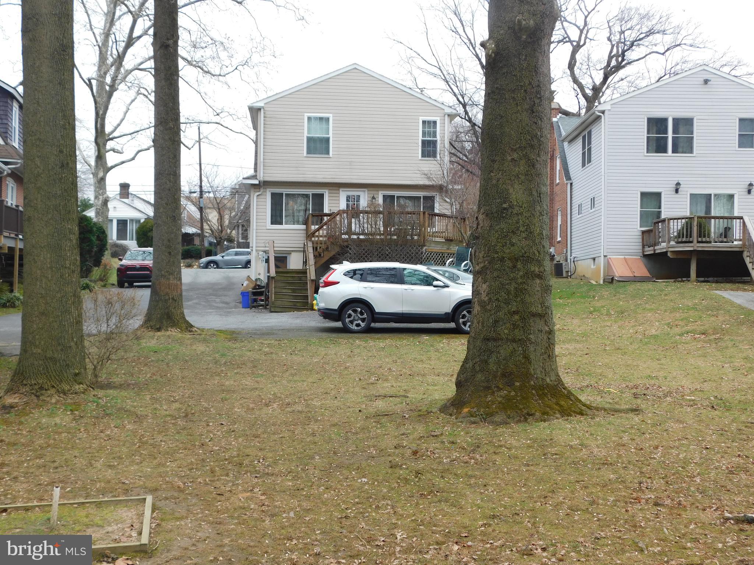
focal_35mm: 40
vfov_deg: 36.0
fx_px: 871
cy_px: 282
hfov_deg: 46.8
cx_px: 377
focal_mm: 7.1
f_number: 3.6
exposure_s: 1/60
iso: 125
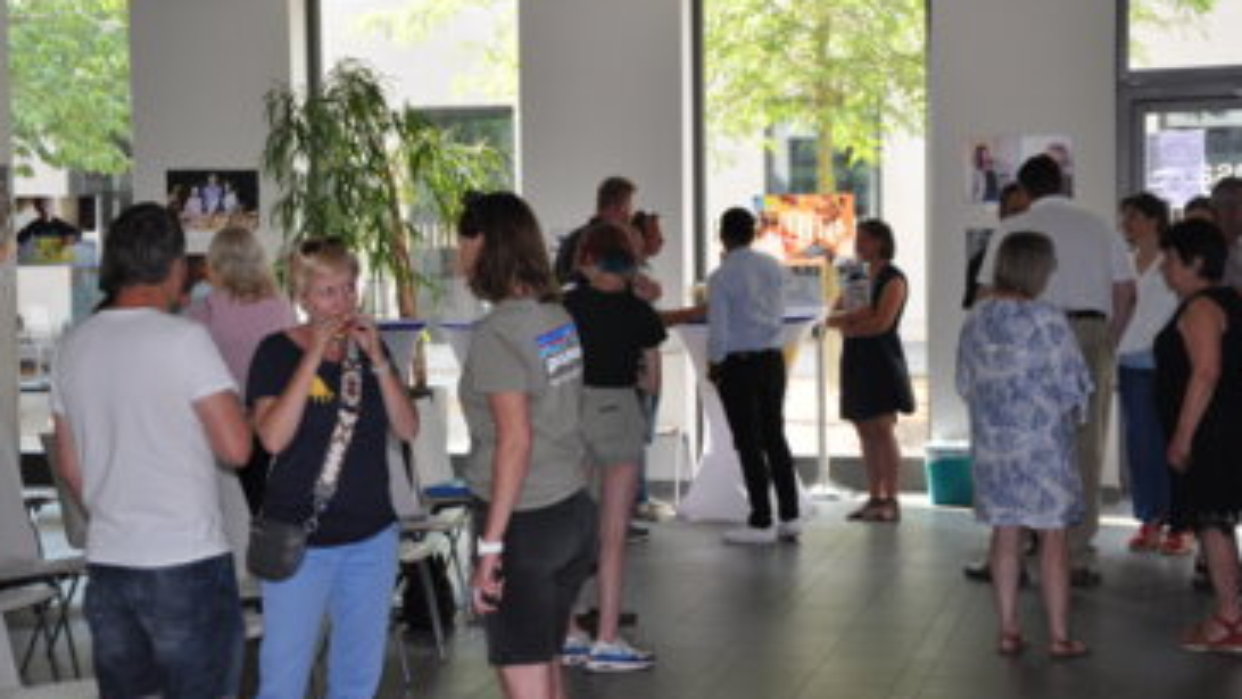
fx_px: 2556
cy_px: 331
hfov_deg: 27.3
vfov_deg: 15.6
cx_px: 566
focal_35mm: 78
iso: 400
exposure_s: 1/125
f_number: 4.8
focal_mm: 45
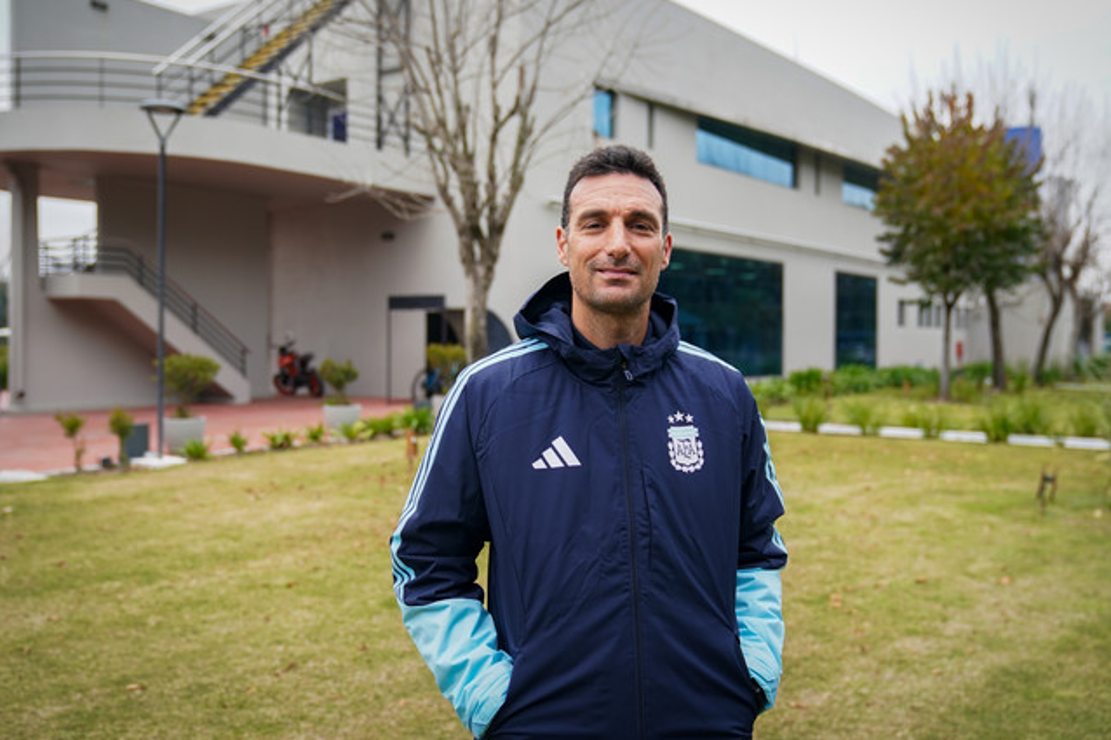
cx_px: 569
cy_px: 331
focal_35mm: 35
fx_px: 1080
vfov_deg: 37.8
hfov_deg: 54.4
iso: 250
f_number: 2.8
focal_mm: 31
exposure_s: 1/640
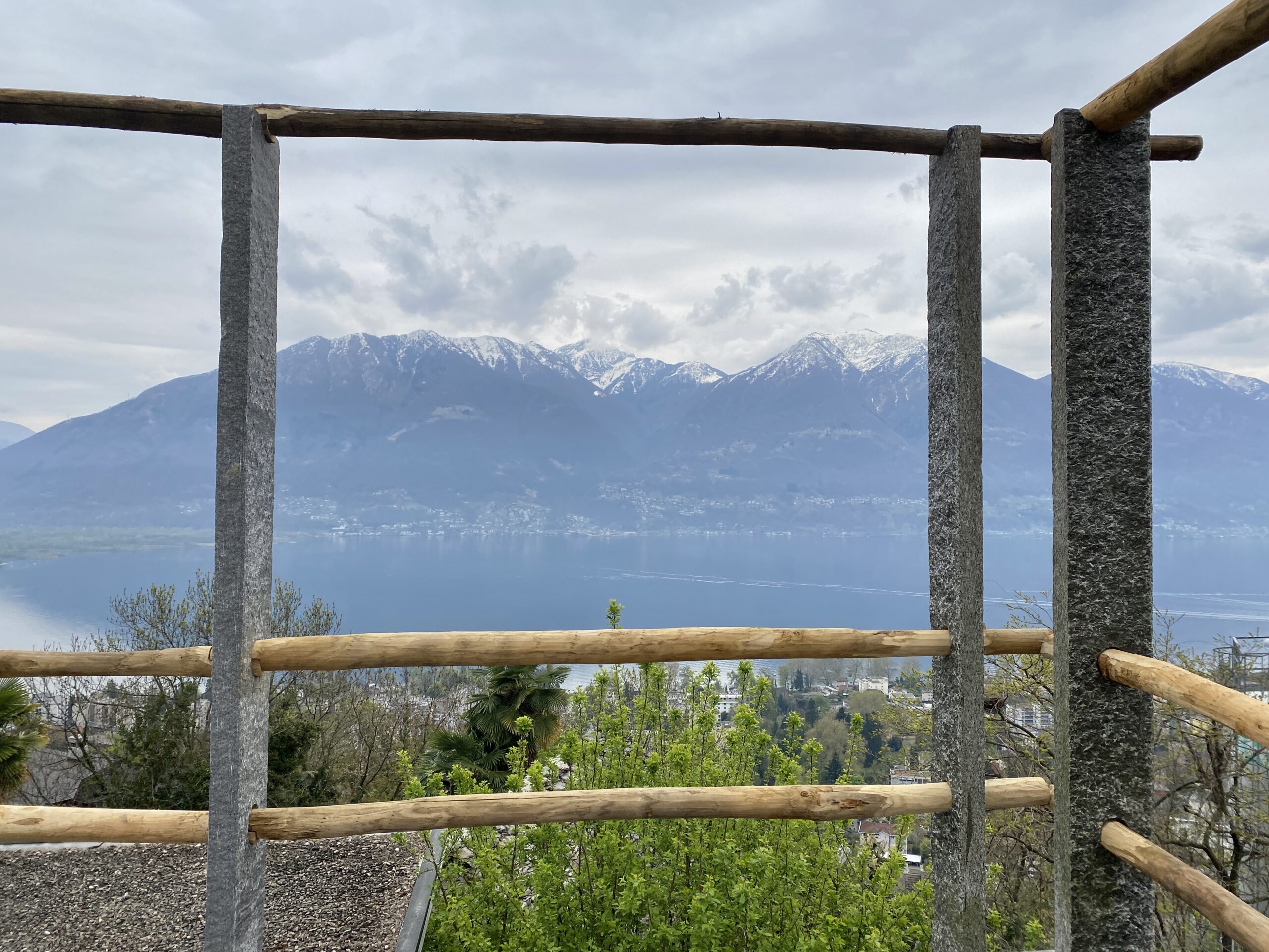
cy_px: 476
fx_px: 953
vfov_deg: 53.1
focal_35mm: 26
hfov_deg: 67.3
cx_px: 634
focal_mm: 4.25
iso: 32
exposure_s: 1/1898
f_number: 1.8
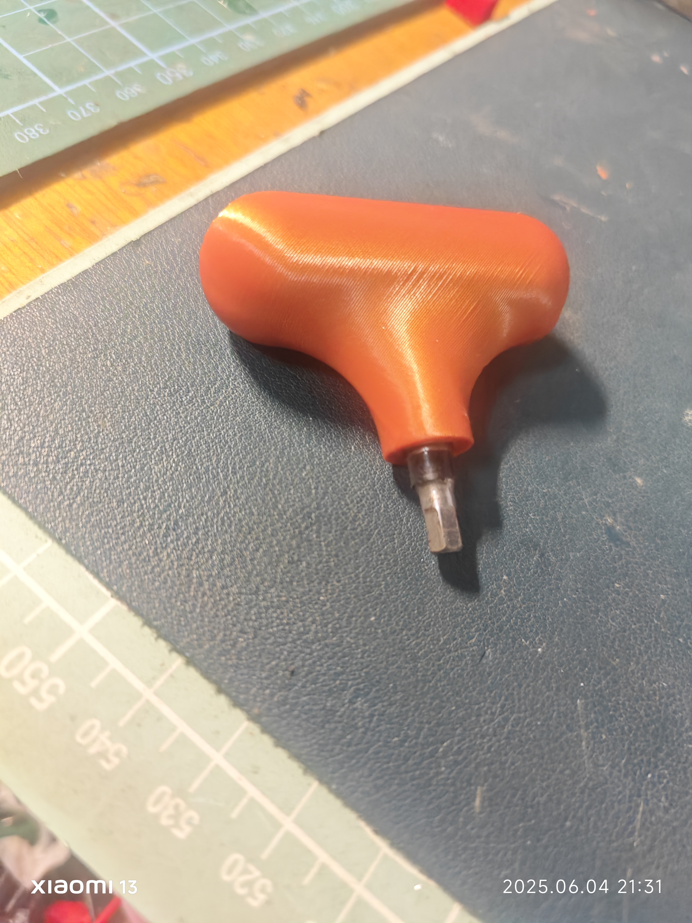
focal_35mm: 23
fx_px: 613
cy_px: 462
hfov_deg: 58.9
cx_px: 346
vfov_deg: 73.9
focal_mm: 5.43
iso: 1600
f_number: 1.8
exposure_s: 1/200
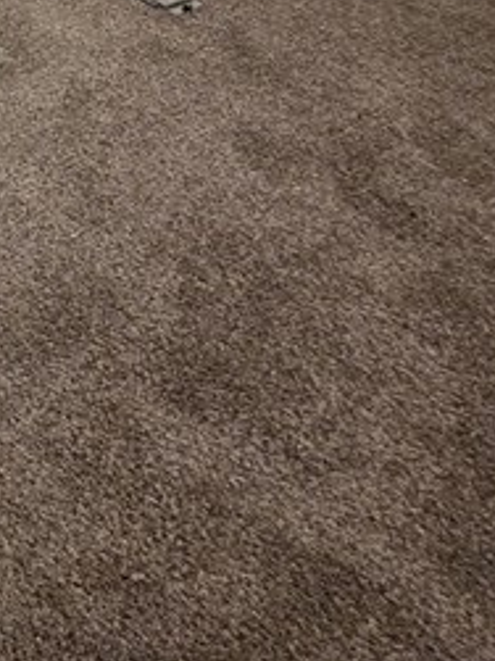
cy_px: -337
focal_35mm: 53
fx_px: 1011
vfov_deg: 26.2
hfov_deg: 19.9
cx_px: -403
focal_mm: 2.2
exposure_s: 1/60
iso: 500
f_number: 1.9
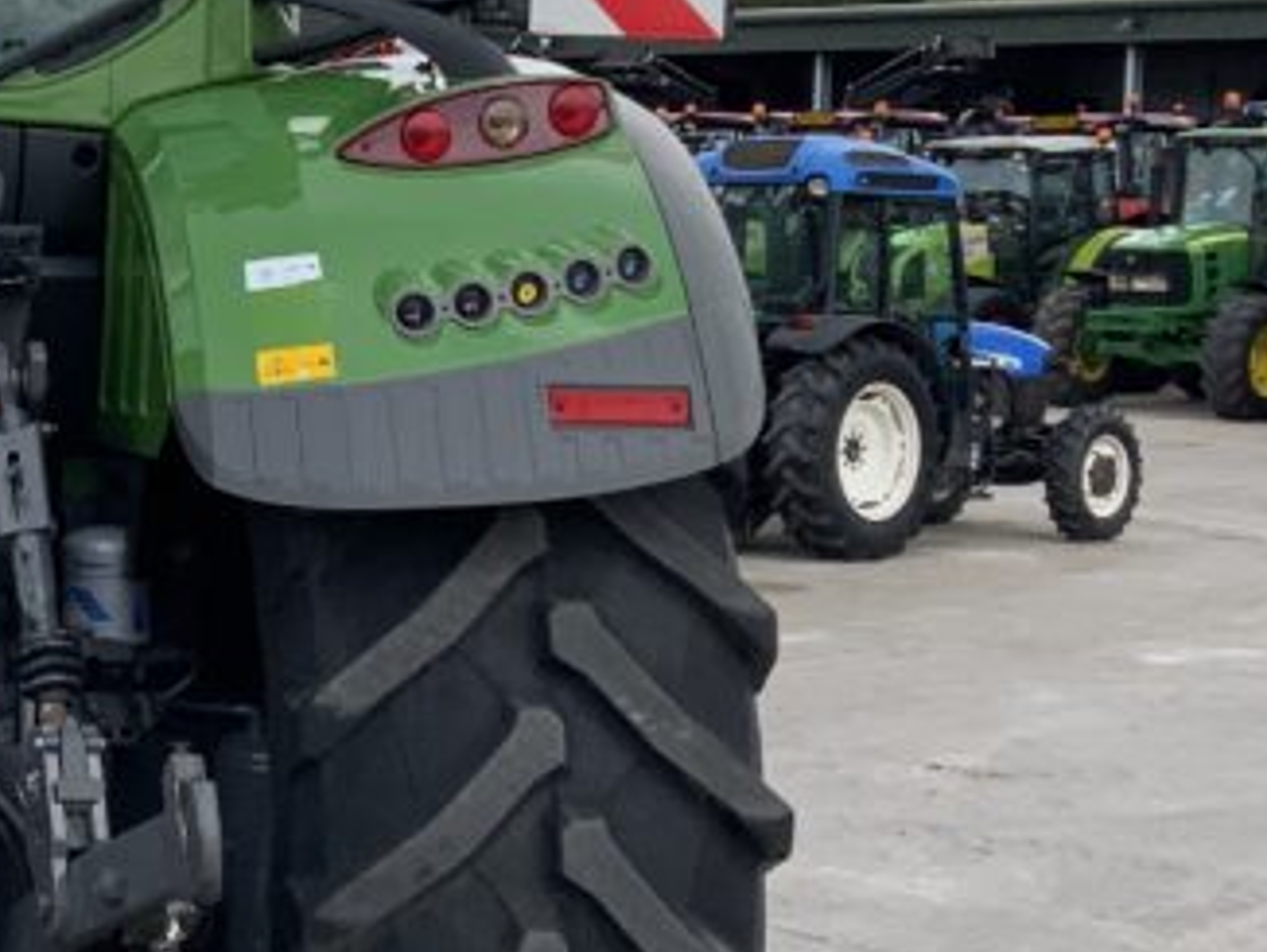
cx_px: 66
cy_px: 338
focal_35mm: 91
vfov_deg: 16.2
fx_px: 3333
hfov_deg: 20.9
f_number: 1.8
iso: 16
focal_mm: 3
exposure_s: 1/1451
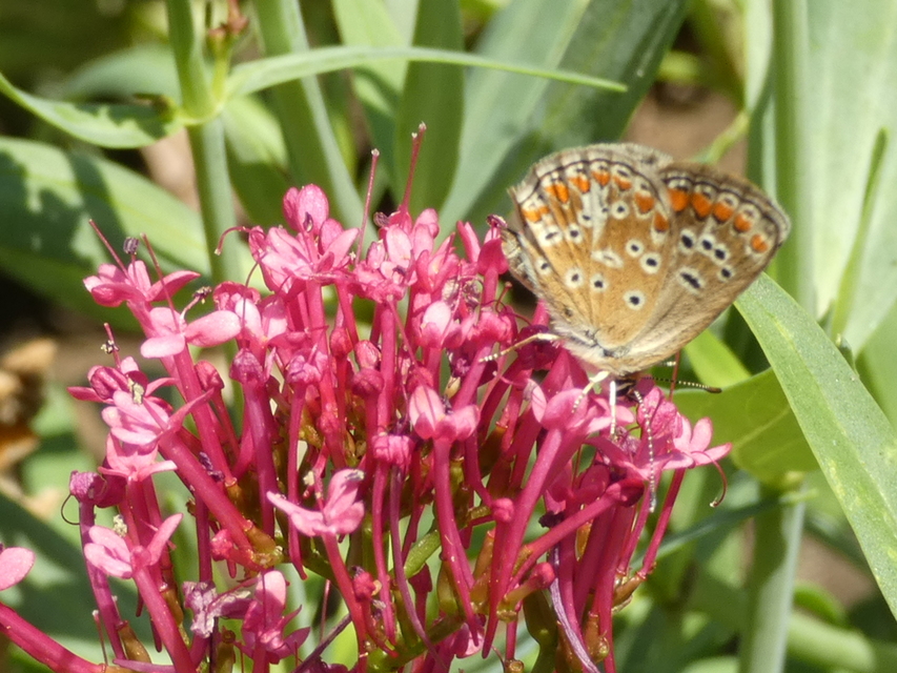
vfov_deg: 12.4
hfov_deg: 16.4
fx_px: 3110
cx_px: 448
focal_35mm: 120
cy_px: 336
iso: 80
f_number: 5.1
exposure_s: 1/100
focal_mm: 21.5
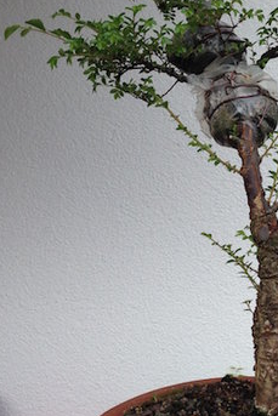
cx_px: 251
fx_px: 694
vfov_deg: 33.4
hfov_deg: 22.1
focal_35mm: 60
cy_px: 202
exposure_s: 1/547
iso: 50
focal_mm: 4.12
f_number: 2.4
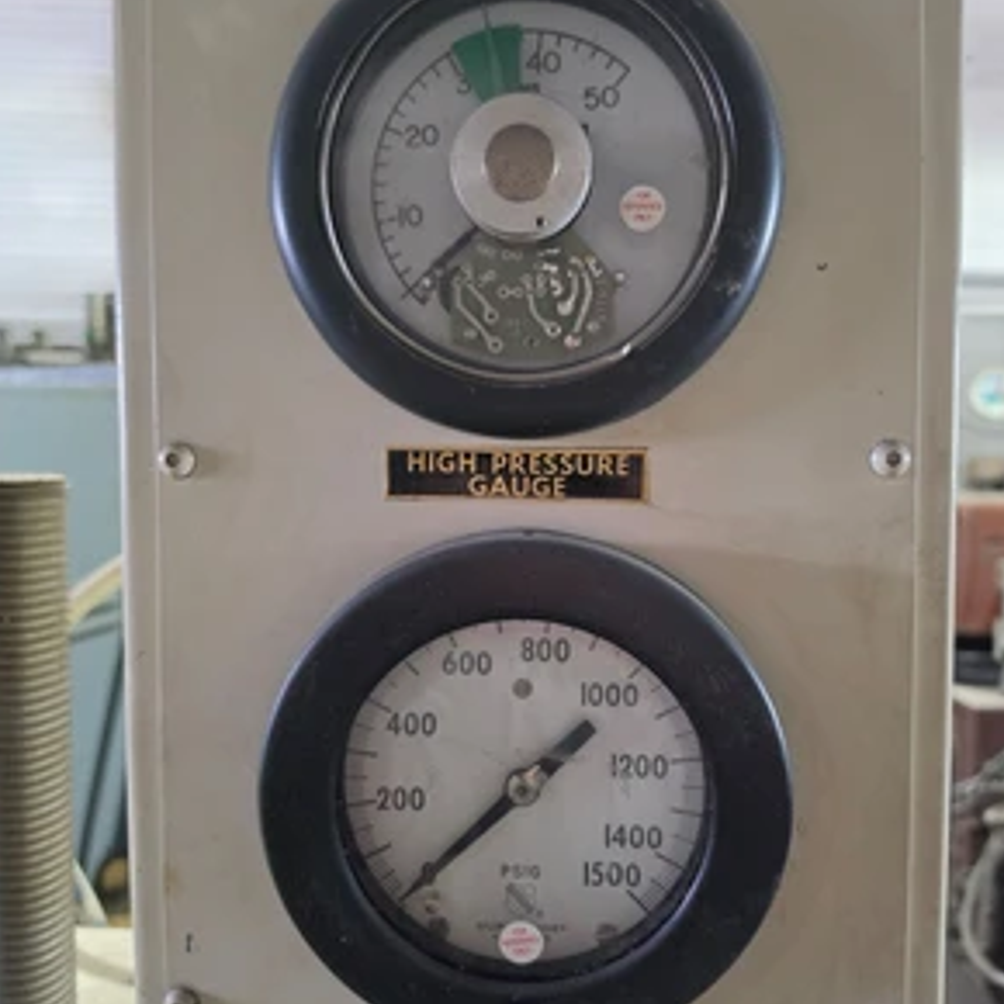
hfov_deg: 57.3
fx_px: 919
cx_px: 502
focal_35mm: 28
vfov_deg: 57.3
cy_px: 485
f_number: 1.4
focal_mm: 6.5
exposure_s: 1/120
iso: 800
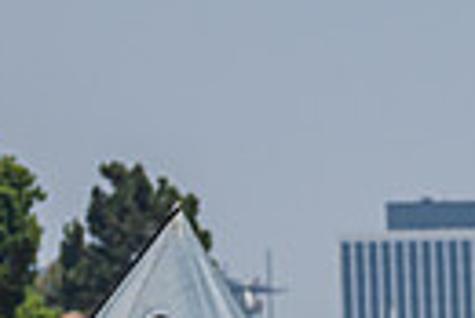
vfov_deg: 1.7
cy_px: 758
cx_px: -203
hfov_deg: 2.5
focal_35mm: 816
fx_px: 10779
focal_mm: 145
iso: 320
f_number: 7.1
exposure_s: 1/1600
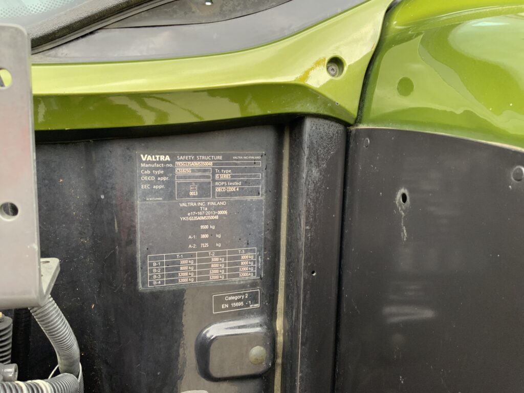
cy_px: 196
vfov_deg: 48.2
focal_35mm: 29
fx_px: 439
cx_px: 262
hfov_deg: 61.7
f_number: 1.8
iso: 64
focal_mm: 3
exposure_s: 1/101
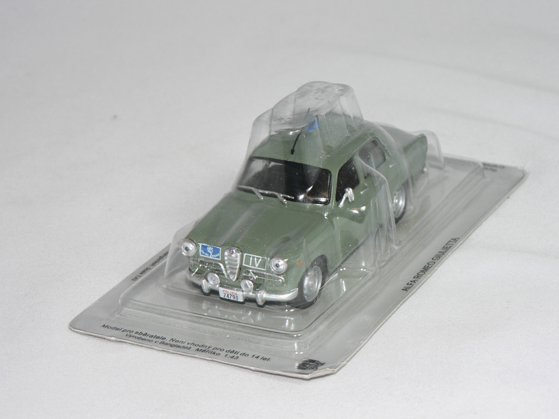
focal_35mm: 117
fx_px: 1889
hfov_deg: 16.8
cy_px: 210
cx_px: 280
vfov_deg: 12.7
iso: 80
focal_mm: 19.5
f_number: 3.2
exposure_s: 1/60
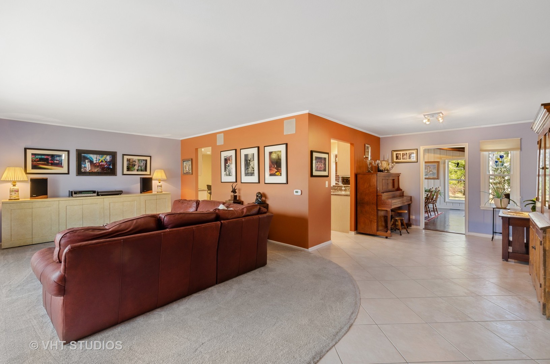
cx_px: 275
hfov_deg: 100.5
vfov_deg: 77.1
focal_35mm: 15
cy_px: 182
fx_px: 229
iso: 200
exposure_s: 1
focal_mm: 10
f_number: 11
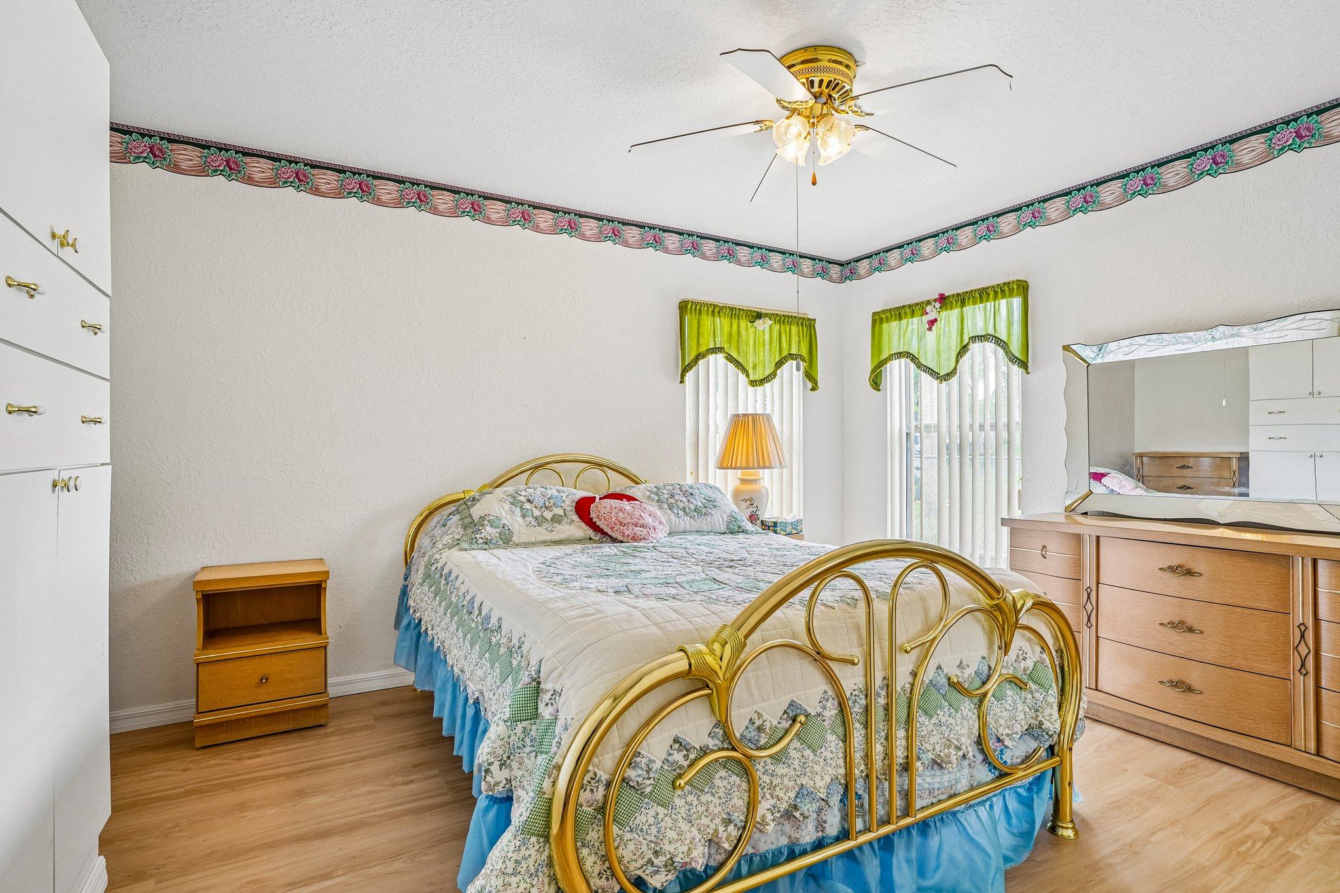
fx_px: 633
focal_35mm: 17
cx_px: 670
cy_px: 446
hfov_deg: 93.3
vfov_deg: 70.4
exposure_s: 1/25
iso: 400
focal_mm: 17
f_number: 8
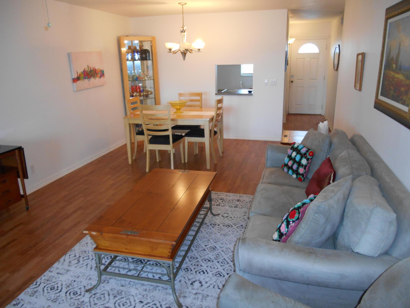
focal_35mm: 26
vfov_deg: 53.1
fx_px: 308
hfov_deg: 67.3
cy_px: 154
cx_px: 205
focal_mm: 4.7
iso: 280
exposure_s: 1/25
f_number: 3.4
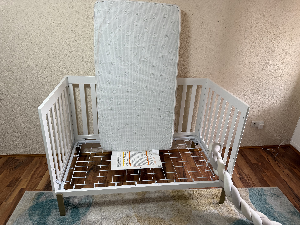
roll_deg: -2.4
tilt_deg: -23.9
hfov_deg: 71.6
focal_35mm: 24
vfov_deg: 56.8
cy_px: 112
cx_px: 150
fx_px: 208
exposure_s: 1/70
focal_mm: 6.76
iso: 200
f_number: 1.78
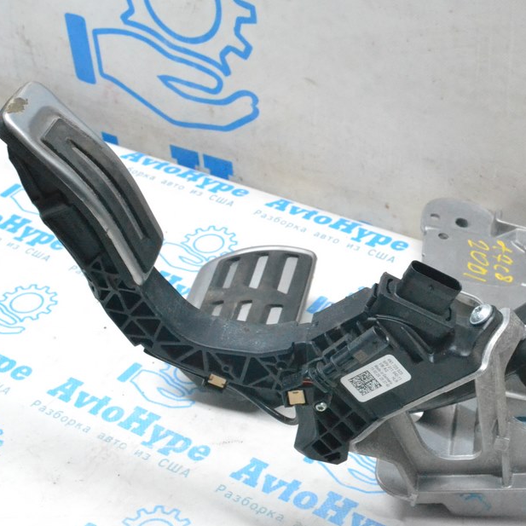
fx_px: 1238
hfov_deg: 23.7
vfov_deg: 24.0
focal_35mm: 72
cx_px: 413
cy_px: 237
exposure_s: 1/125
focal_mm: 34
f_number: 10
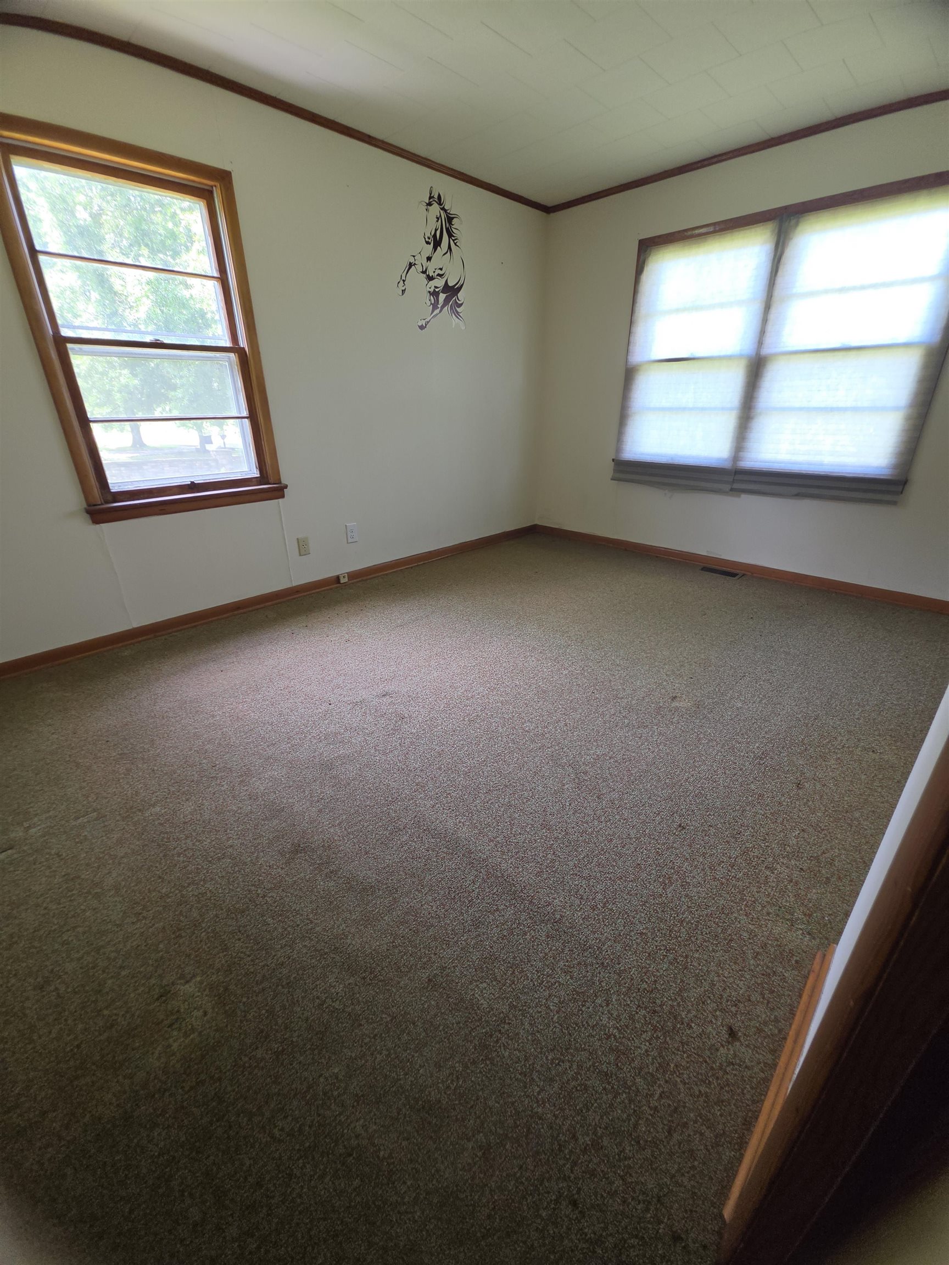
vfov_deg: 106.2
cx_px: 474
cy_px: 632
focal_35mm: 13
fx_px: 475
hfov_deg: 89.9
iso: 50
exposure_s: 1/120
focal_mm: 2.2
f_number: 1.9
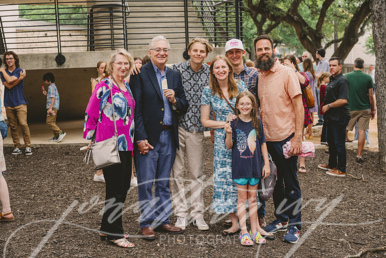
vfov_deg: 25.1
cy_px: 129
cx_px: 193
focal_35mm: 54
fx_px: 579
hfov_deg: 36.9
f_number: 3.5
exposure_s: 1/800
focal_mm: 54
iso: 800
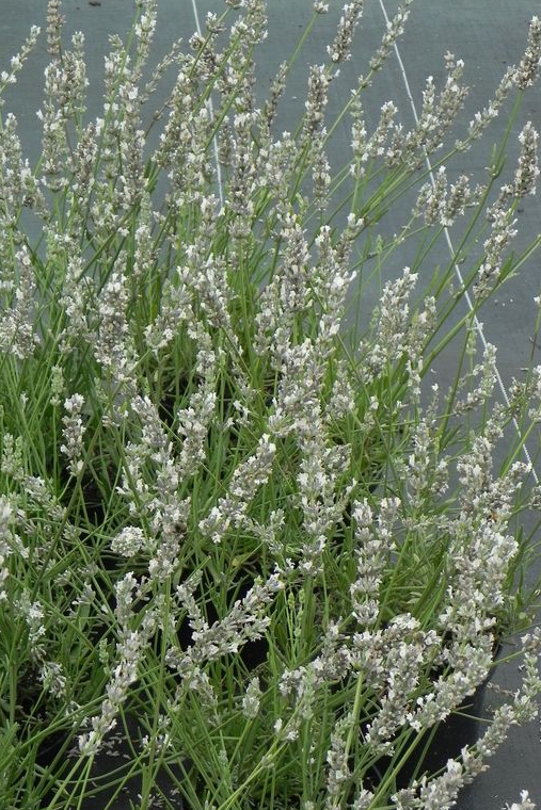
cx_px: 230
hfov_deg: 13.2
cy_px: 420
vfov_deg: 19.6
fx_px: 2343
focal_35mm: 104
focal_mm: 16.9
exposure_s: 1/400
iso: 160
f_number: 4.5
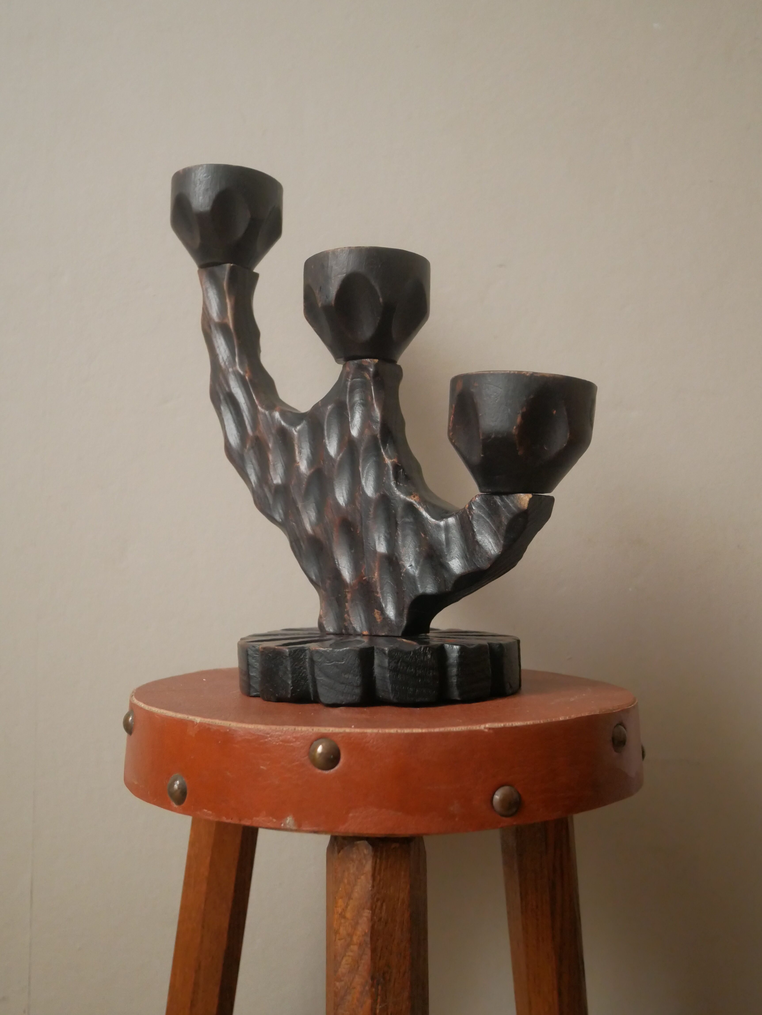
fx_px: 939
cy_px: 508
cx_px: 381
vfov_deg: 56.8
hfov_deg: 44.2
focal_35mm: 32
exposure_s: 1/60
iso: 2500
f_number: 3.9
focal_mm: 16
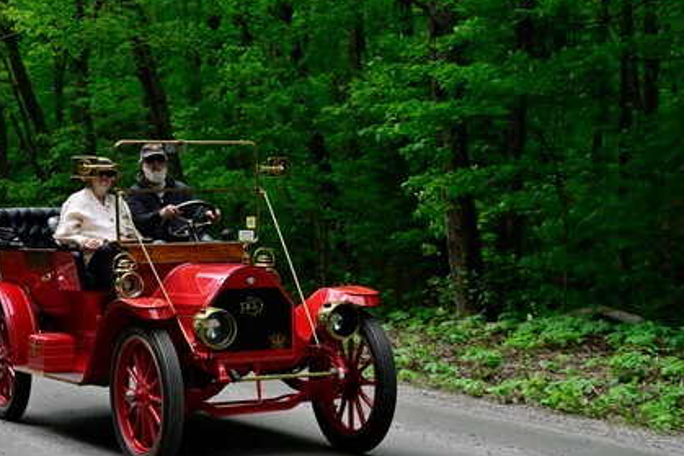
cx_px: 220
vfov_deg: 18.6
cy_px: 290
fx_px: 1386
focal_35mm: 73
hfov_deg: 27.5
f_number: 13
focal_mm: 51
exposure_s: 1/500
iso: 1000
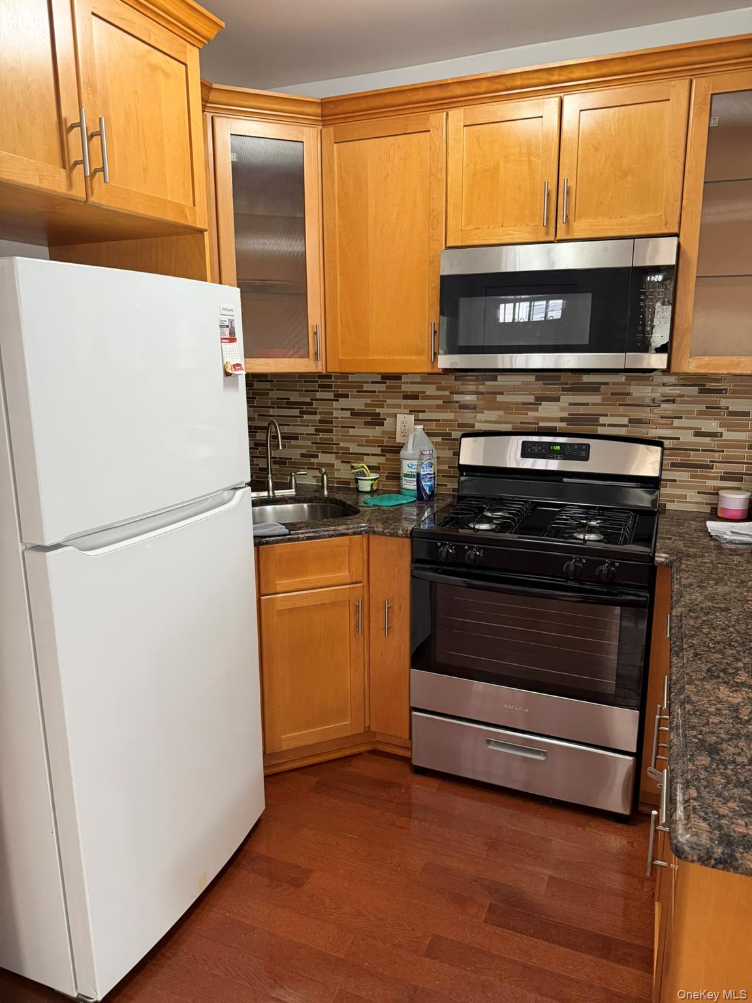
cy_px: 502
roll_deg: -0.7
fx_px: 695
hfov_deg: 56.8
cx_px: 376
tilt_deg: -12.8
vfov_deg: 71.6
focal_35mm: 24
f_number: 1.78
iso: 320
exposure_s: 1/60
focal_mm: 6.76
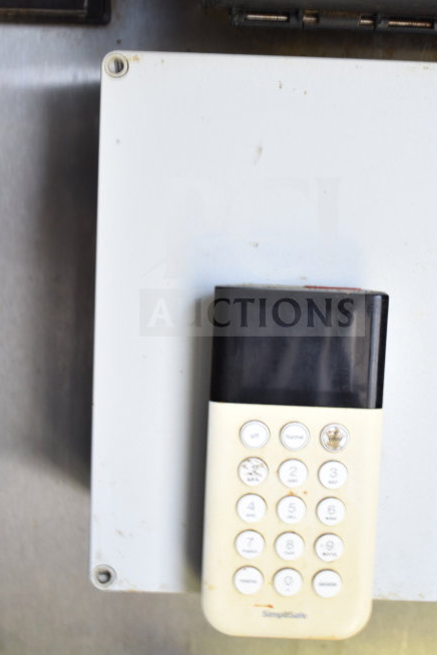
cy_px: 257
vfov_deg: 35.1
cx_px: 252
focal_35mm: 57
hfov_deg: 23.9
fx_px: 1032
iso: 360
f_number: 4
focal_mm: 27
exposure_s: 1/40
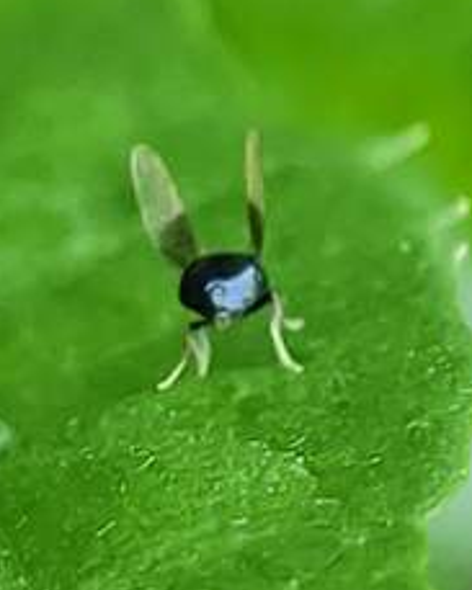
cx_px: 304
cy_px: 549
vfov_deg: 25.8
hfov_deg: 21.5
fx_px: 1241
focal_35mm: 71
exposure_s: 1/120
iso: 471
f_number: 1.75
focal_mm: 4.77
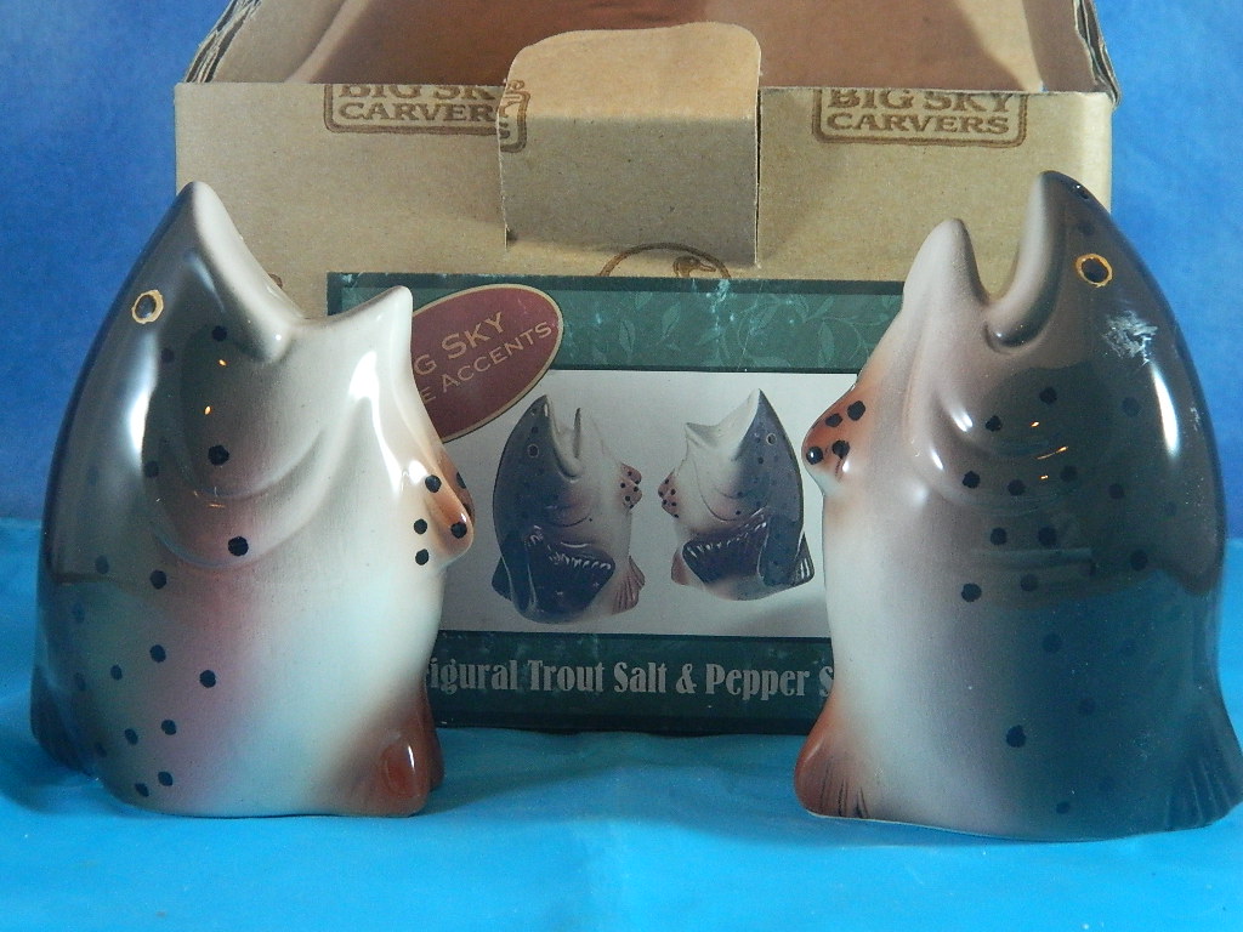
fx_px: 2047
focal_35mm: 57
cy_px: 466
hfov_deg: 33.8
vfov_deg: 25.7
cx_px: 622
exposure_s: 1/30
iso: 400
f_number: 3.8
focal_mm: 10.2
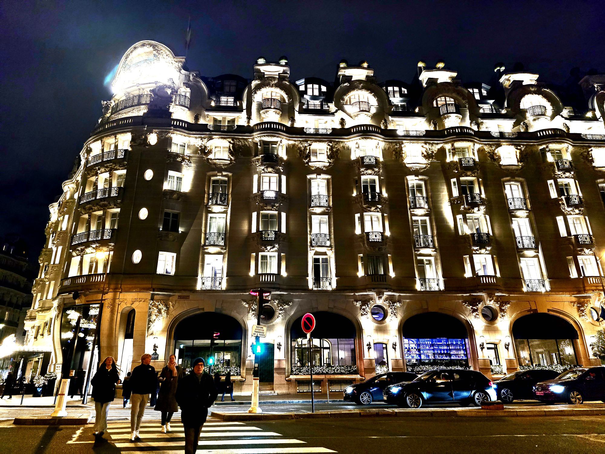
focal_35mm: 23
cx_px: 302
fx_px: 402
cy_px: 227
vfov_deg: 58.9
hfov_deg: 73.9
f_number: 1.7
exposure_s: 1/101
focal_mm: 6.3
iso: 1600
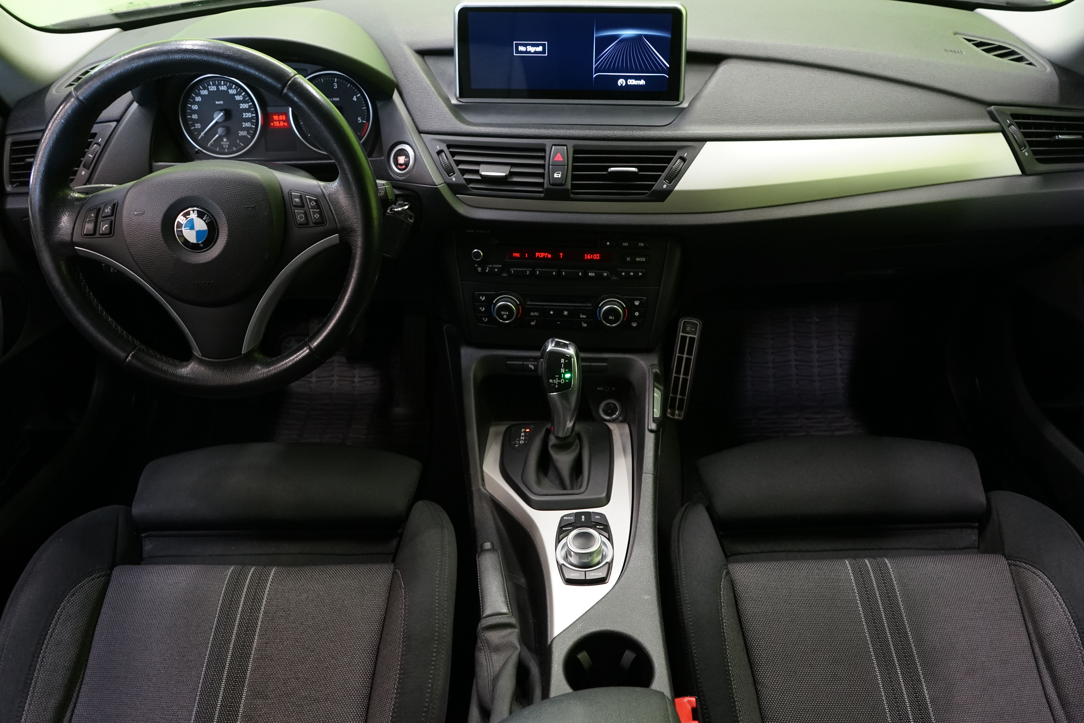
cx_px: 542
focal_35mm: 28
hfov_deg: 65.5
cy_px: 362
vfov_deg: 46.4
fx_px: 843
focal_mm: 28
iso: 1600
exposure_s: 1/20
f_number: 5
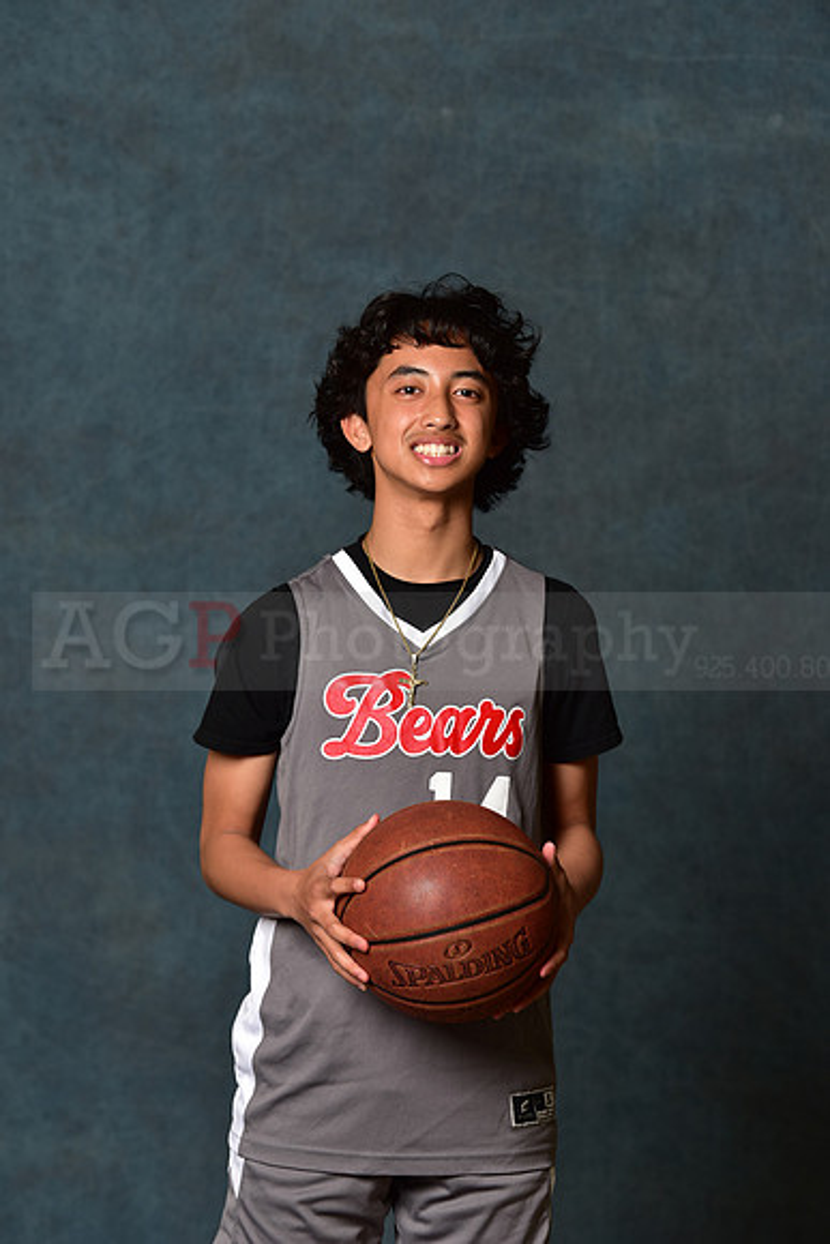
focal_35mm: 135
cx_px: 415
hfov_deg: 10.2
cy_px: 622
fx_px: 4666
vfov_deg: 15.2
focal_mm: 135
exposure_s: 1/160
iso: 200
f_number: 4.5
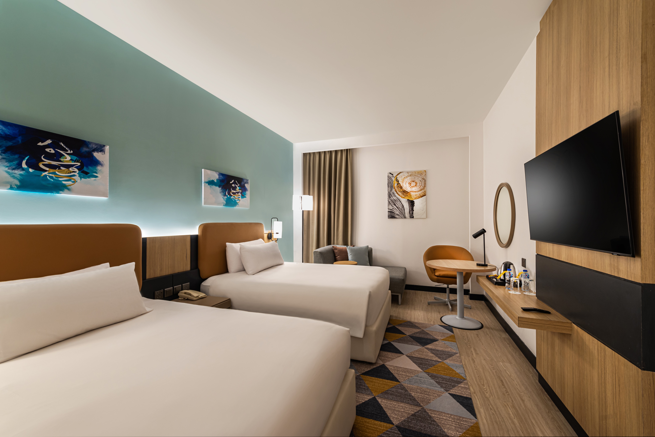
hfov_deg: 104.2
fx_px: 255
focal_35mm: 14
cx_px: 328
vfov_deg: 81.2
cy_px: 218
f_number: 6.3
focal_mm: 14
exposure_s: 1/2
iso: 320
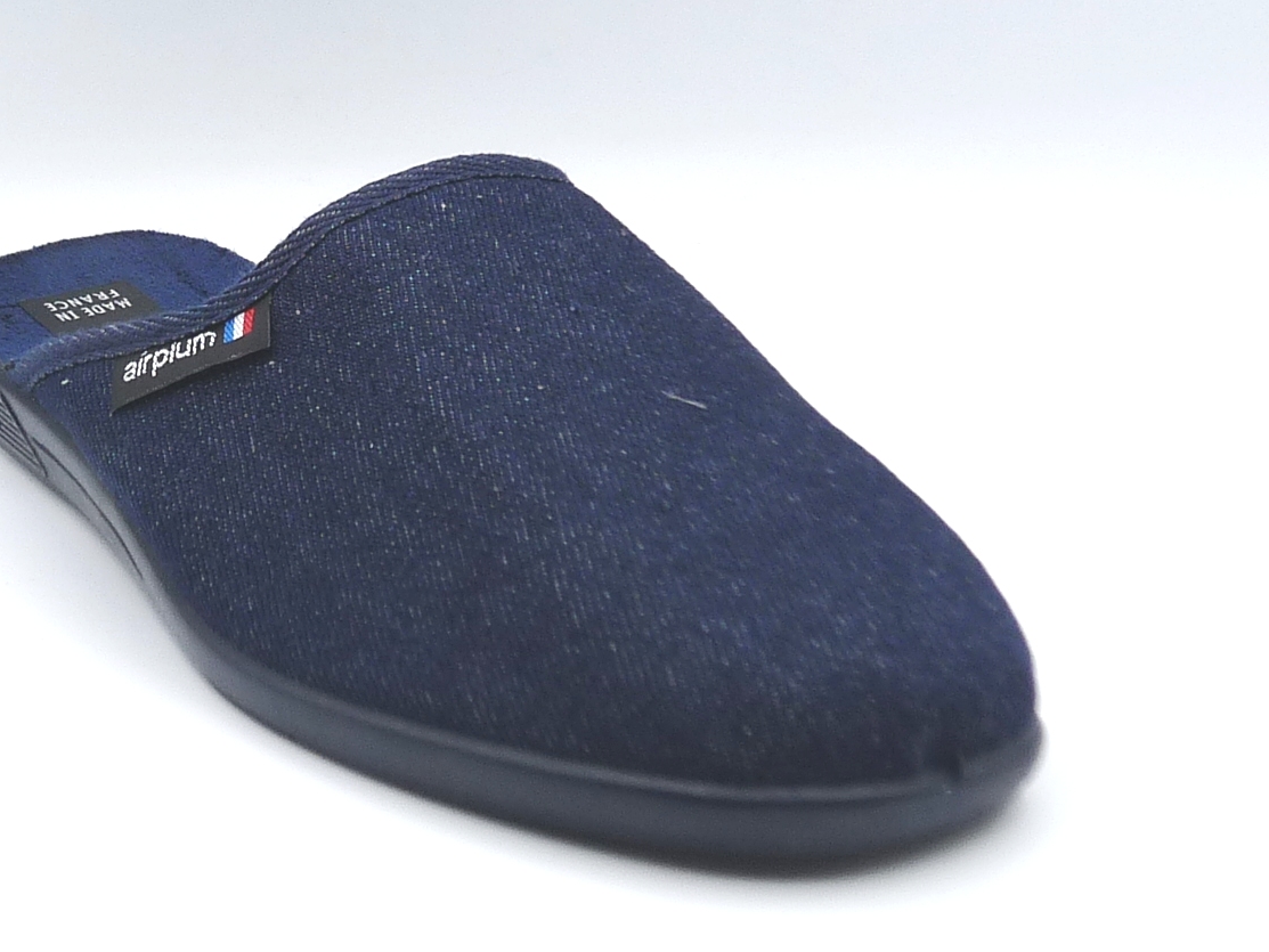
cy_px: 374
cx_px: 363
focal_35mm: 69
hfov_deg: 27.9
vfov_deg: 21.3
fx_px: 2530
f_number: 4
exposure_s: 1/200
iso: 100
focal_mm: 4.8
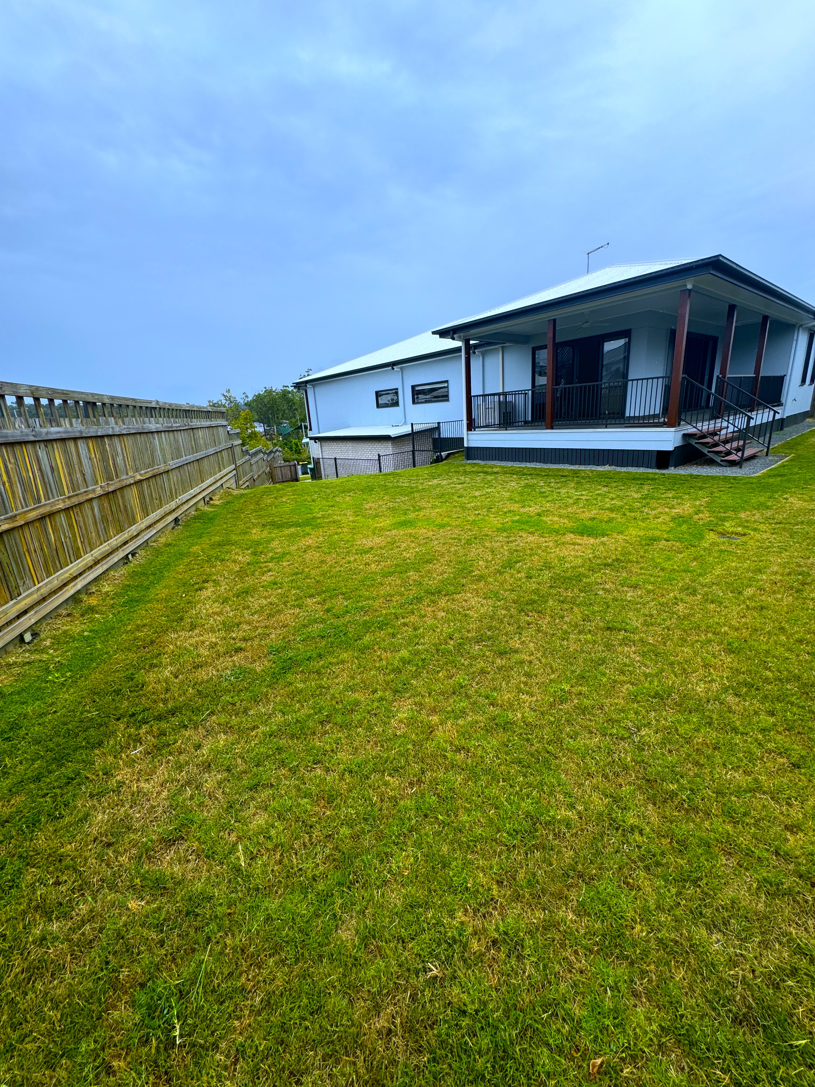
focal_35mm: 14
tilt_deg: -13.5
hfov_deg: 85.7
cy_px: 544
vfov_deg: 102.1
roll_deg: +3.8
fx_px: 439
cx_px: 408
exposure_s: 1/1370
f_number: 2.2
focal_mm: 2.22
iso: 40
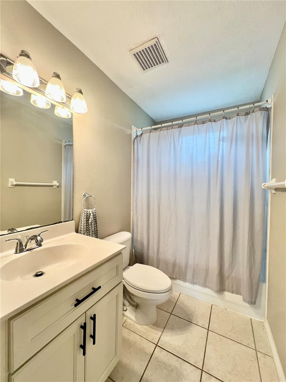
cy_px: 191
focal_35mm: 13
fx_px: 143
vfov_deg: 106.2
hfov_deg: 89.9
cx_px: 143
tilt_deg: -1.4
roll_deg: -0.4
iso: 200
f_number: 1.8
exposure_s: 1/120
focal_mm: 1.57
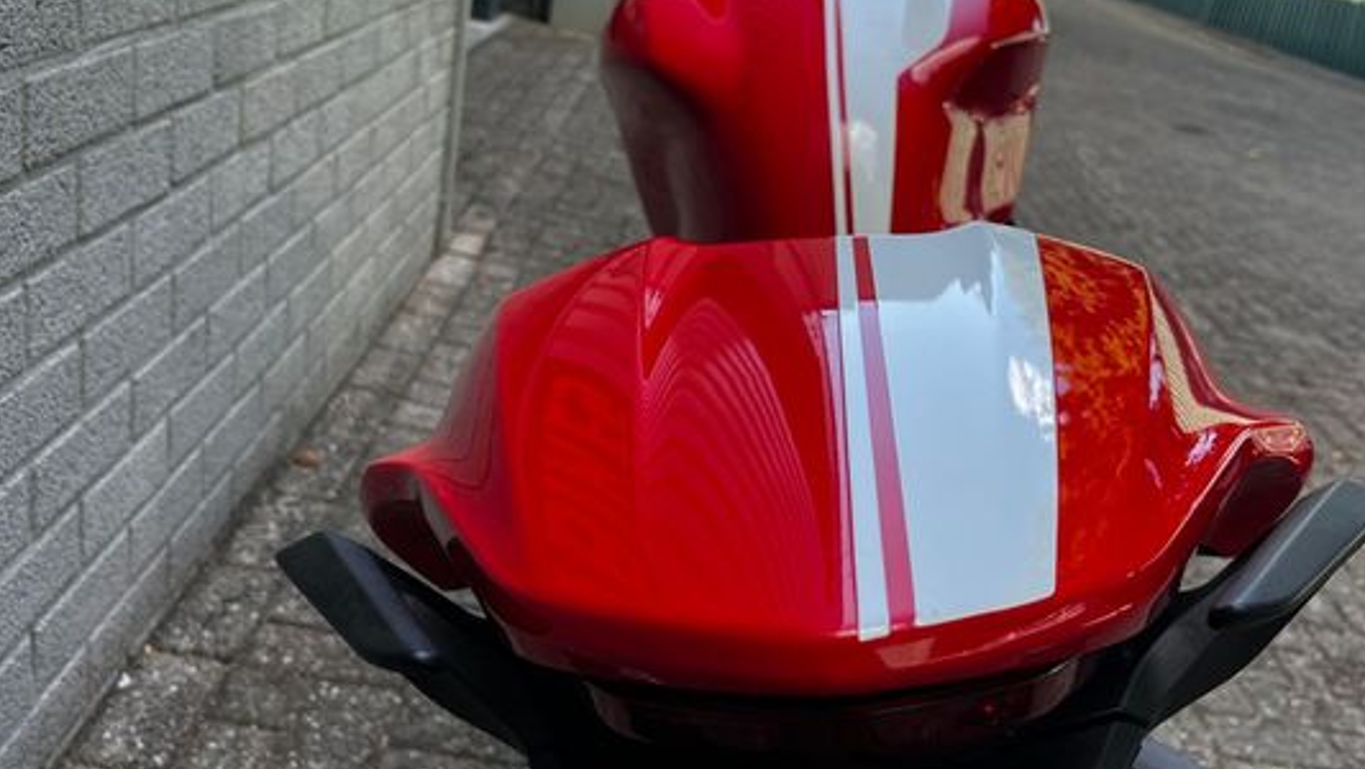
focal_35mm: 34
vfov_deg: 34.7
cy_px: 356
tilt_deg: -21.4
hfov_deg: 57.7
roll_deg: -11.9
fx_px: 1231
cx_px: 799
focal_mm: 5.1
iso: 40
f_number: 1.6
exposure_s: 1/262
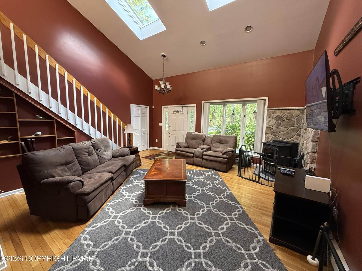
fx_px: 146
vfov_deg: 85.7
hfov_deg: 102.1
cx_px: 181
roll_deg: -1.1
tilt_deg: -6.7
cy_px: 136
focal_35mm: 14
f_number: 2.2
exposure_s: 1/99
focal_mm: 2.22
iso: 320
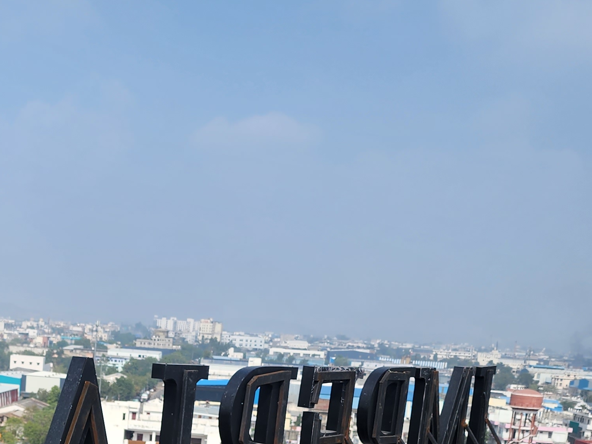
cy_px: 492
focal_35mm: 61
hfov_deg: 30.6
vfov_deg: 22.6
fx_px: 1043
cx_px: 84
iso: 12
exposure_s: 1/1387
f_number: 1.8
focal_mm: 6.4
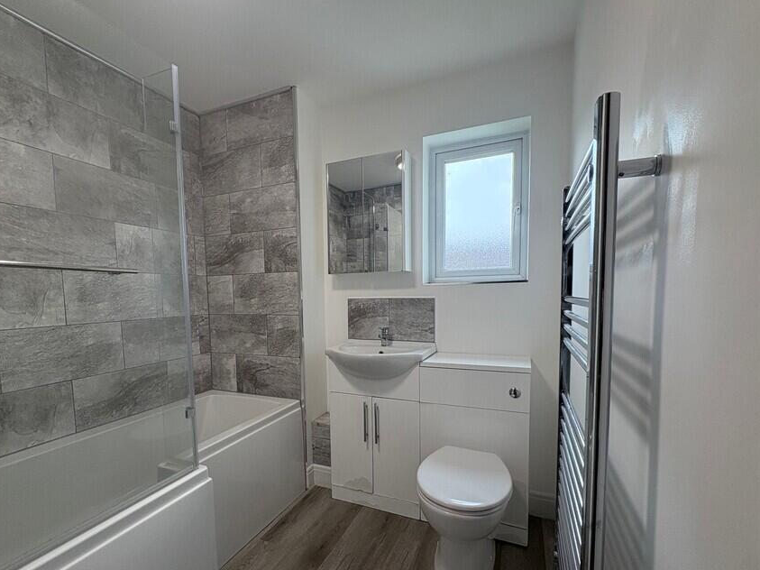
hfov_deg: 90.9
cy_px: 325
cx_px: 351
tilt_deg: -4.1
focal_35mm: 17
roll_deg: +1.3
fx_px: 373
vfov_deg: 74.3
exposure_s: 1/107
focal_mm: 2.22
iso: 100
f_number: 2.2
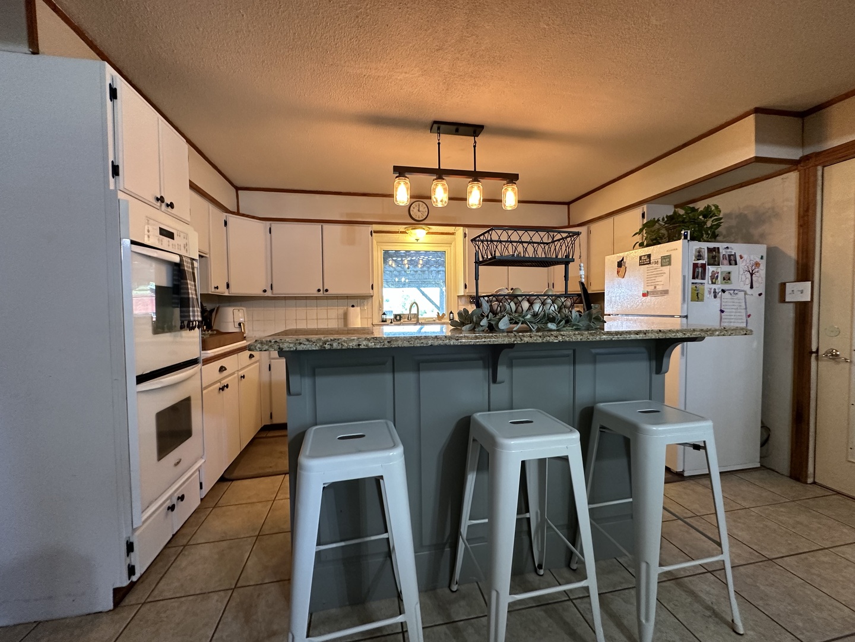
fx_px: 346
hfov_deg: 102.1
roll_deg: +0.3
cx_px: 428
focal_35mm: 14
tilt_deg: -1.8
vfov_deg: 85.7
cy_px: 321
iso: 320
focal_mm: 2.22
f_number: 2.2
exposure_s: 1/60
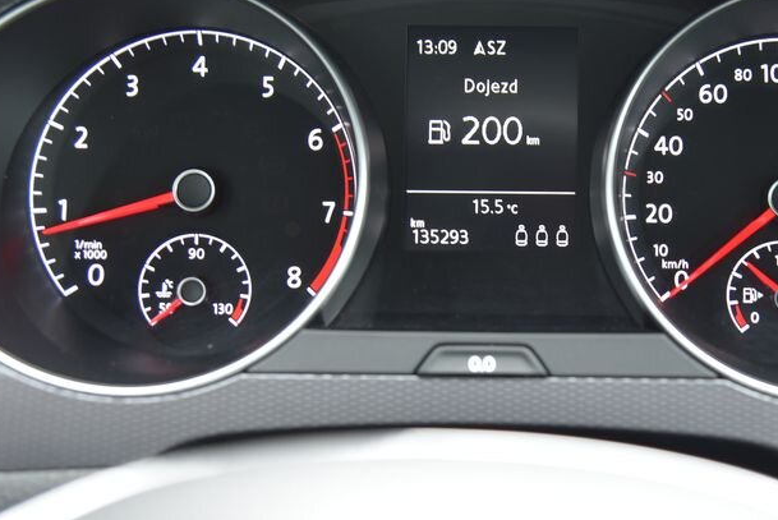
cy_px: 164
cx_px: 514
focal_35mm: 74
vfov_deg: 18.4
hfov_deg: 27.2
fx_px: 1600
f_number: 4
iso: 500
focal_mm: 44
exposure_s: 1/15
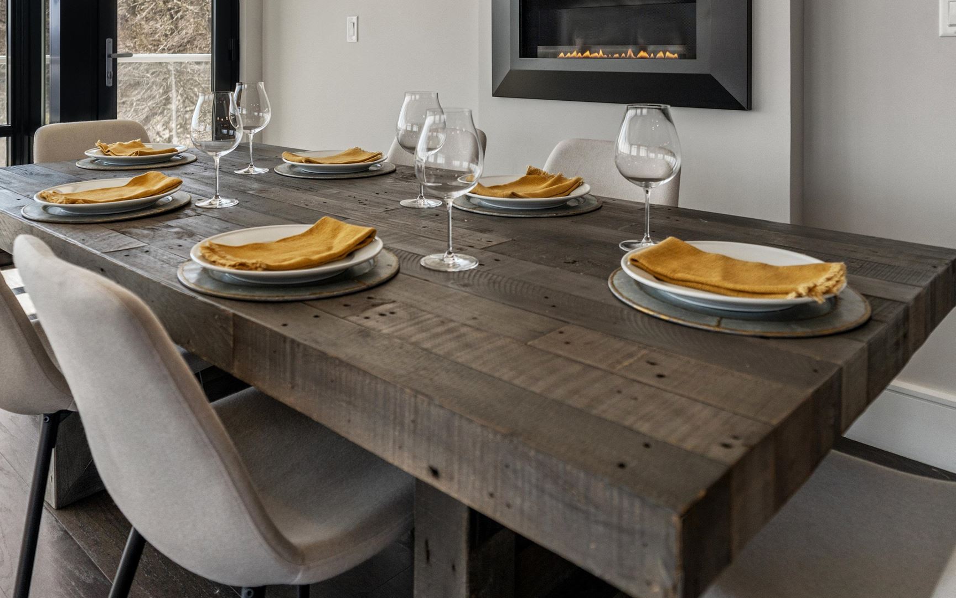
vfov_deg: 39.6
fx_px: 756
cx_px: 425
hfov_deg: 64.4
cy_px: 44
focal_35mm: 29
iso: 800
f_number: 2.8
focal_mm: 16
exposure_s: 1/640
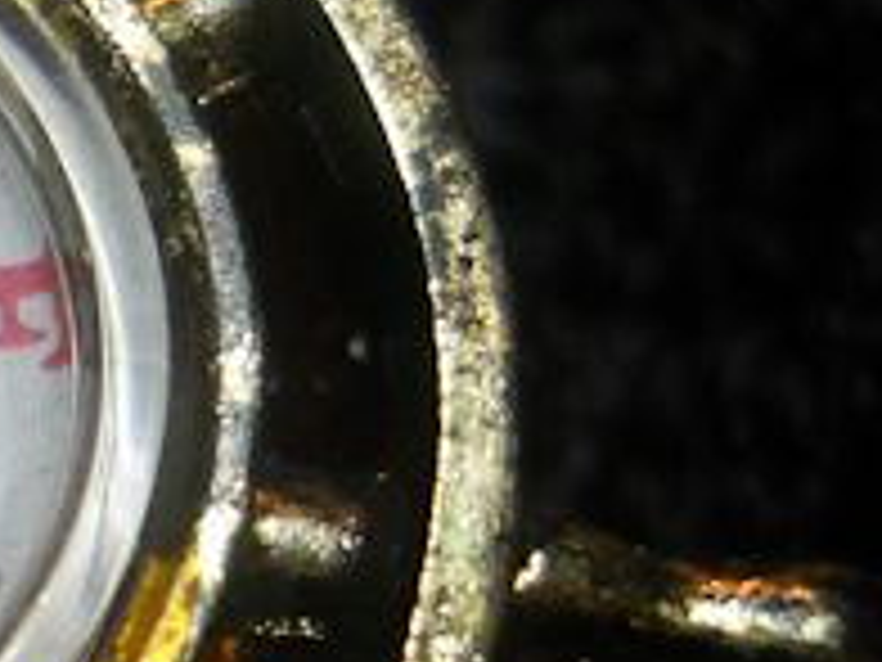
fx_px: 3414
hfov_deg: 13.7
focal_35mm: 134
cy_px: 507
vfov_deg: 11.0
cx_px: -488
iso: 320
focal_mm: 6.72
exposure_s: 1/30
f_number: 3.1
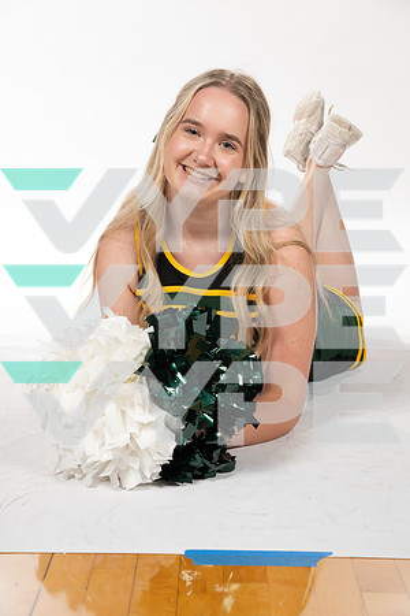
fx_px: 1196
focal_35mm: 70
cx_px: 205
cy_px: 308
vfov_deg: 28.8
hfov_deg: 19.5
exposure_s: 1/400
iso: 640
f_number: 8
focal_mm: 70
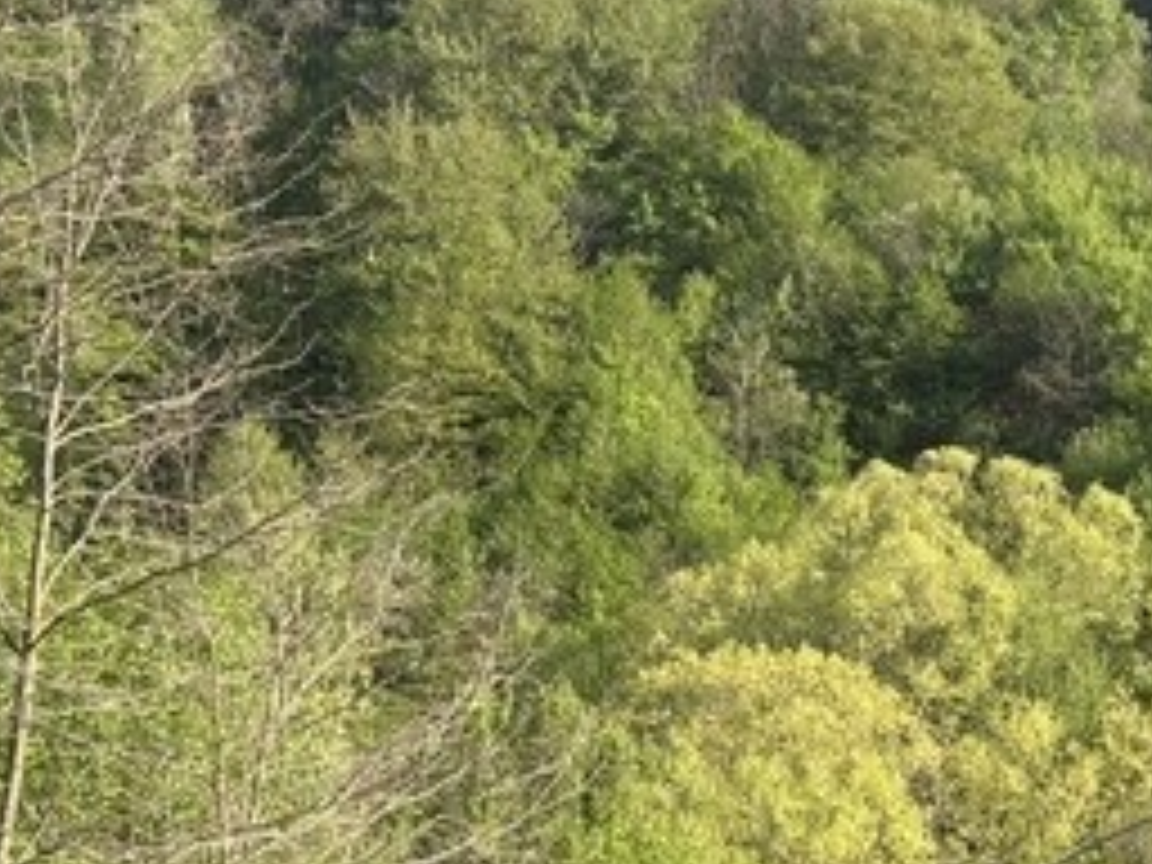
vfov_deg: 14.2
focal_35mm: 104
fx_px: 3461
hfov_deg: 17.2
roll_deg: +0.0
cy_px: 675
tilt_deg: +6.4
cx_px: 1670
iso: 50
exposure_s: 1/1155
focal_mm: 5.96
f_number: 1.6
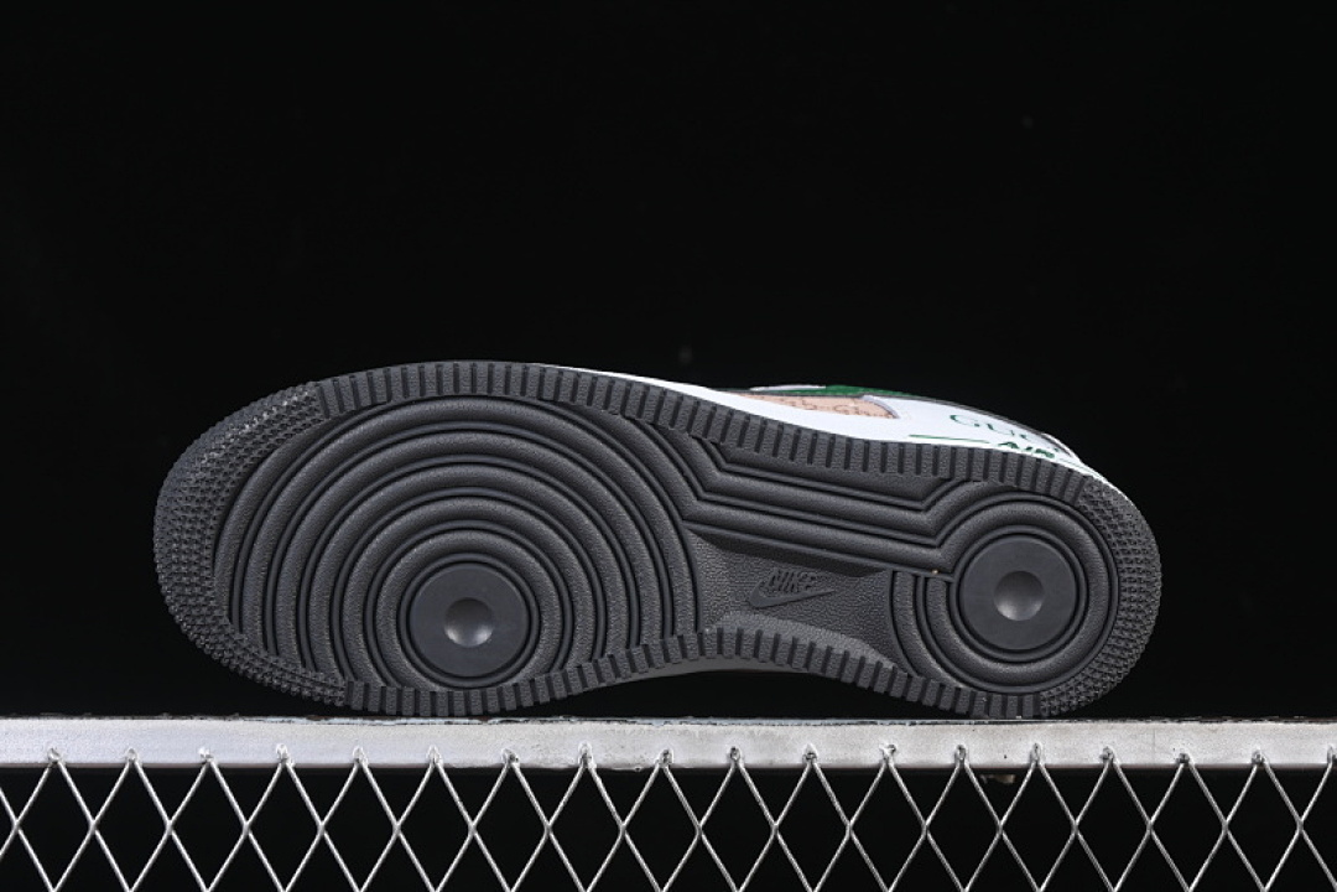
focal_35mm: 75
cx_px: 668
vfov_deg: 18.2
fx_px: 2785
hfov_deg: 27.0
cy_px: 446
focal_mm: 50
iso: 160
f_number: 6.3
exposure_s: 1/60
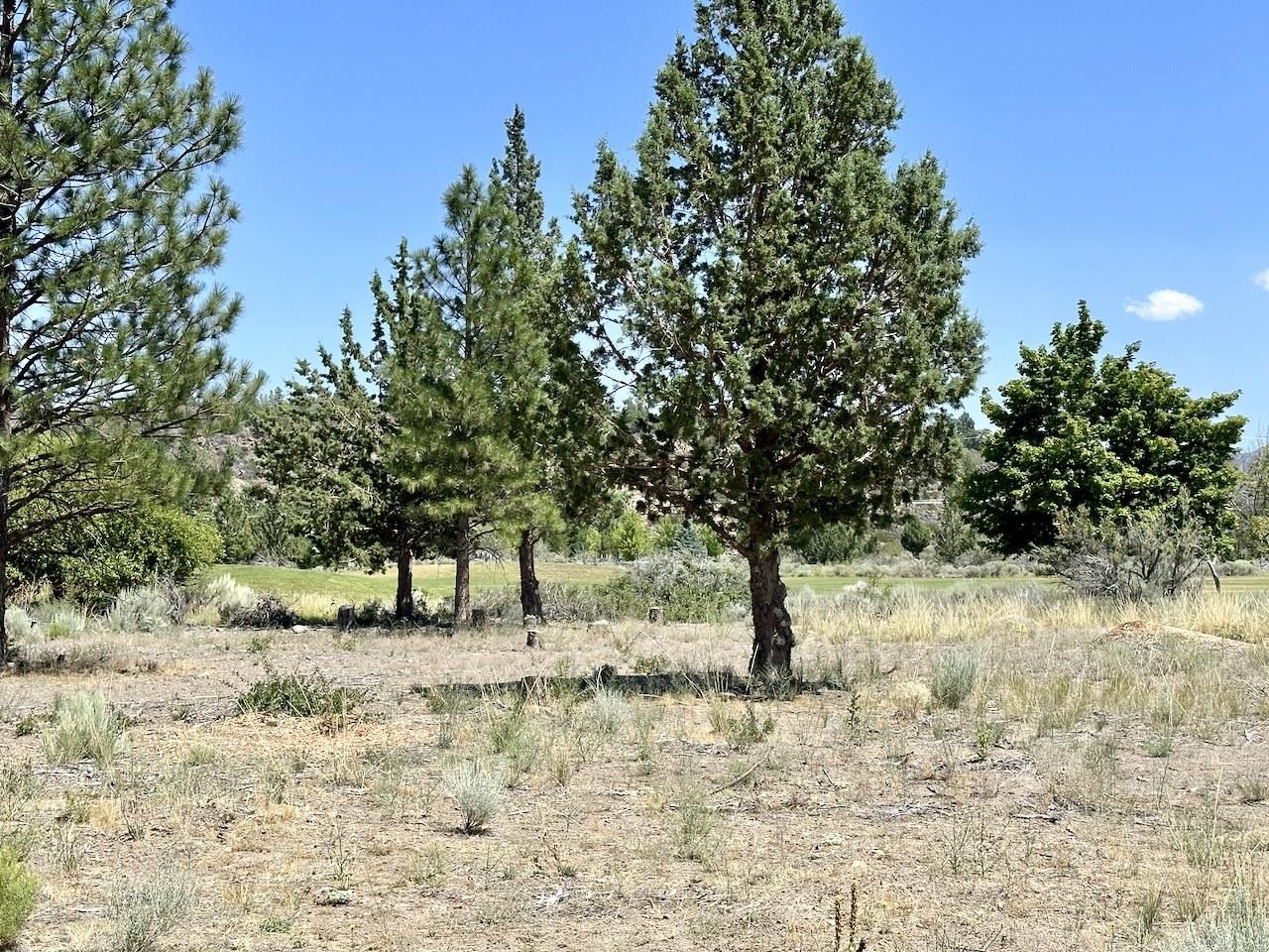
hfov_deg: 39.7
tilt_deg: +2.8
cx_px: 634
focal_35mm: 48
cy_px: 476
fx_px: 1760
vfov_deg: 30.3
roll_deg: +0.2
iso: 64
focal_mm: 6.86
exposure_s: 1/2890
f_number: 1.78
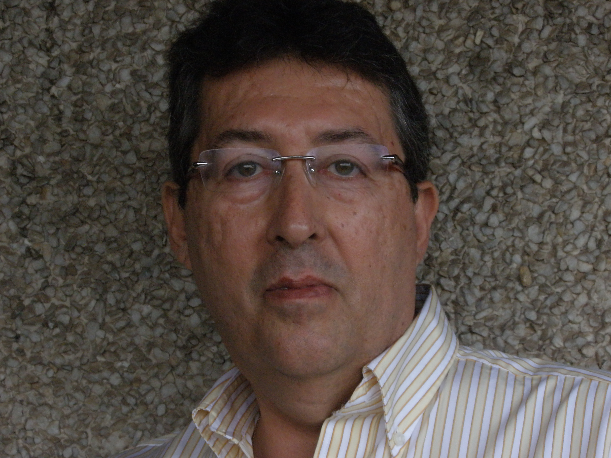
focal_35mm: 85
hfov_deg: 23.0
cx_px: 306
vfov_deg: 17.4
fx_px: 1500
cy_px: 229
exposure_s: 1/80
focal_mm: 15
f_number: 5.1
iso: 200
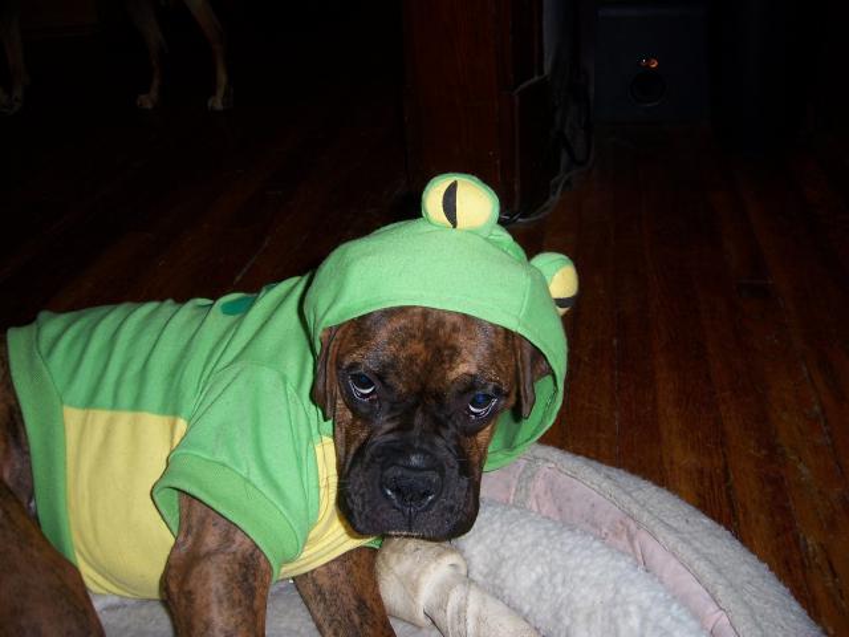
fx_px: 883
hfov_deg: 51.4
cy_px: 318
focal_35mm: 36
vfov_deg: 39.7
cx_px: 424
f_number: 3
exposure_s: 1/60
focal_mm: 6
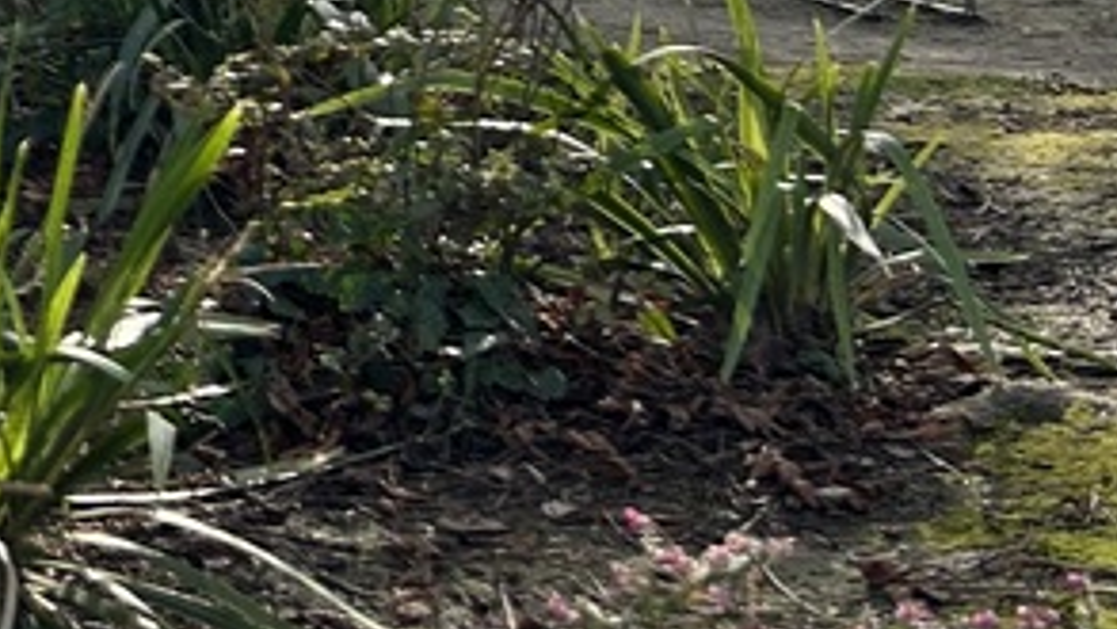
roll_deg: +0.3
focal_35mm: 116
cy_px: -496
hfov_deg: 15.7
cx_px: -900
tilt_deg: +0.8
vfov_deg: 9.9
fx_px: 3437
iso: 50
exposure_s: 1/2762
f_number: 1.5
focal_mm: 5.7
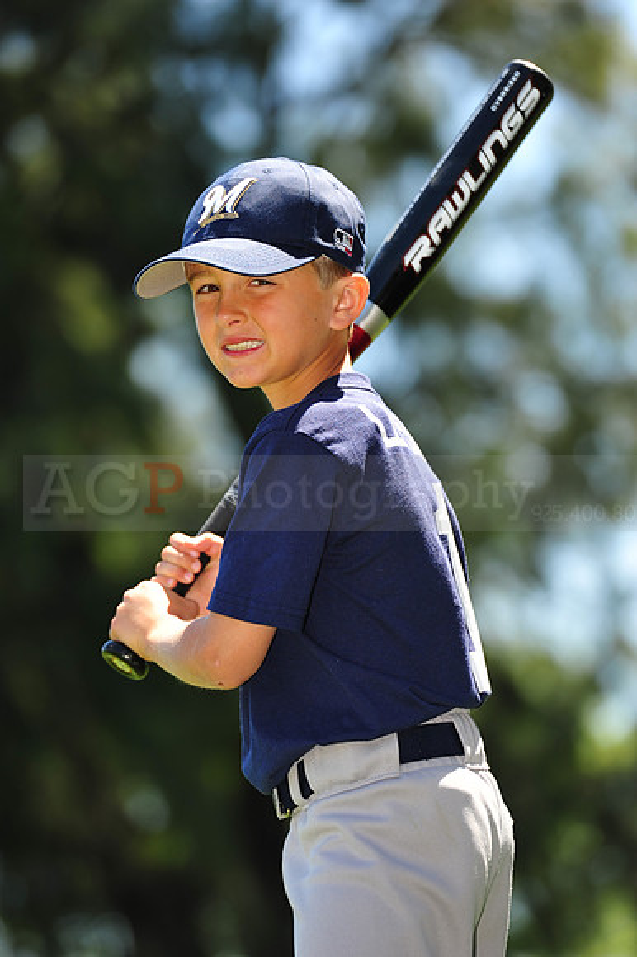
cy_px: 478
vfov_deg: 10.3
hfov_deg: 6.9
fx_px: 5314
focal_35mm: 200
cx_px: 318
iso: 200
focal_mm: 200
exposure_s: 1/500
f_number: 4
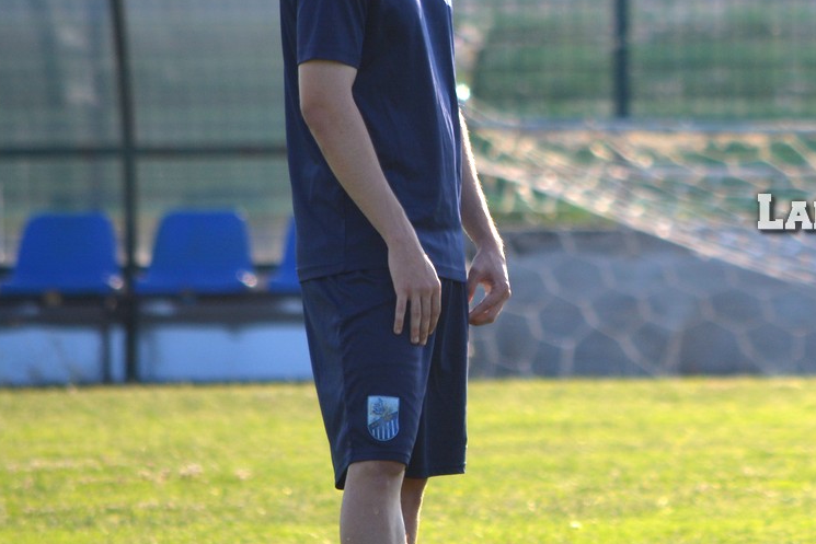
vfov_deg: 1.6
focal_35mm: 847
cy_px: 3
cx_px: 864
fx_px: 19201
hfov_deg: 2.4
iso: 250
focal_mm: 260
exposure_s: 1/500
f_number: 5.6
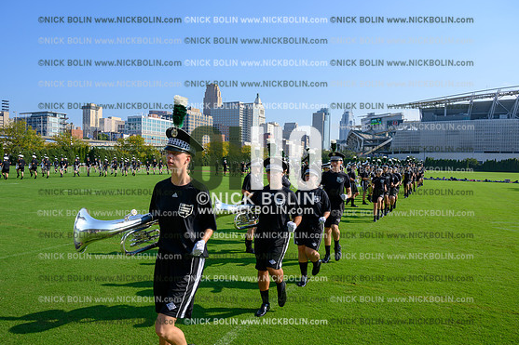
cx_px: 255
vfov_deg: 51.3
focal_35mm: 25
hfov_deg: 71.5
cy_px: 171
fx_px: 360
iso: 80
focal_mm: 24
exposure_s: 1/400
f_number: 7.1
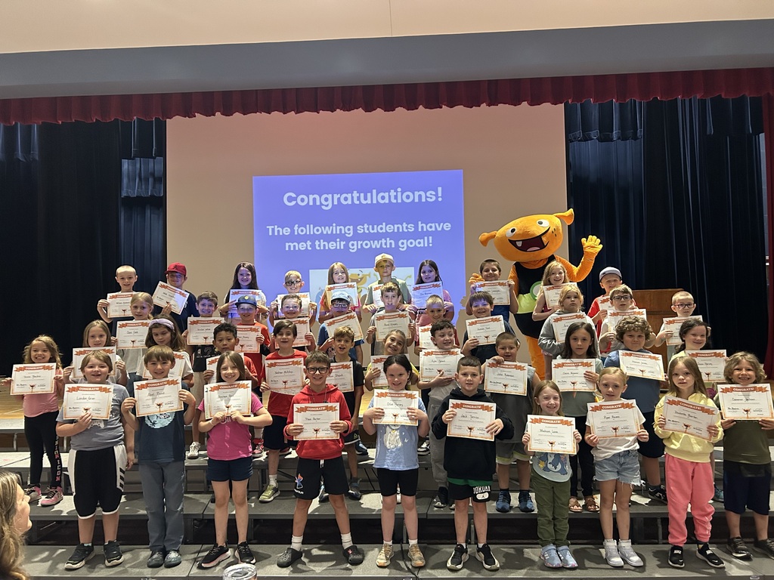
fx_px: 581
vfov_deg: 53.1
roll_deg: +1.4
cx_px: 387
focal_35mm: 26
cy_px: 290
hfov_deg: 67.3
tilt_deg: +2.8
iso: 500
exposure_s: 1/40
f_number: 1.5
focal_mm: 5.7
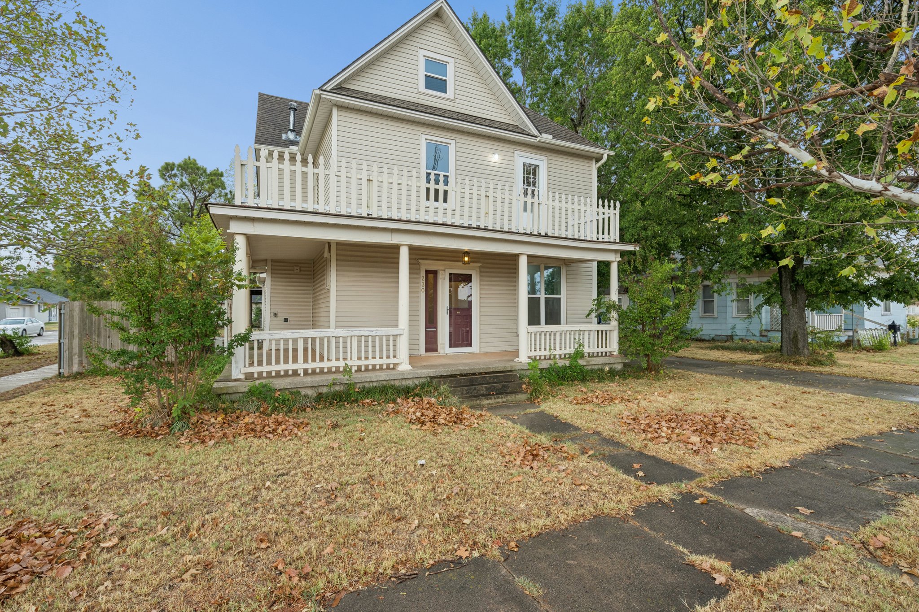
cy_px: 306
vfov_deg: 70.4
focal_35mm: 17
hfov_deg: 93.3
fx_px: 434
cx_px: 460
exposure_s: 1/40
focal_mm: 17
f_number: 8
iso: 200
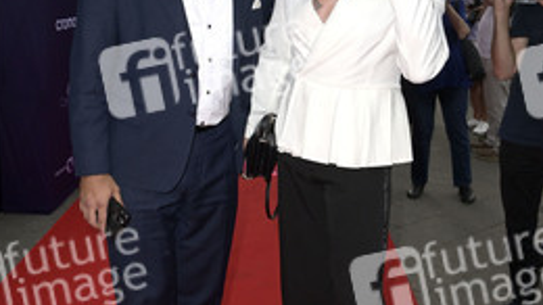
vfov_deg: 23.9
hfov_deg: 41.3
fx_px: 720
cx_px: 267
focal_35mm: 50
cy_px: 173
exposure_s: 1/250
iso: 1000
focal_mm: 31
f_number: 5.6
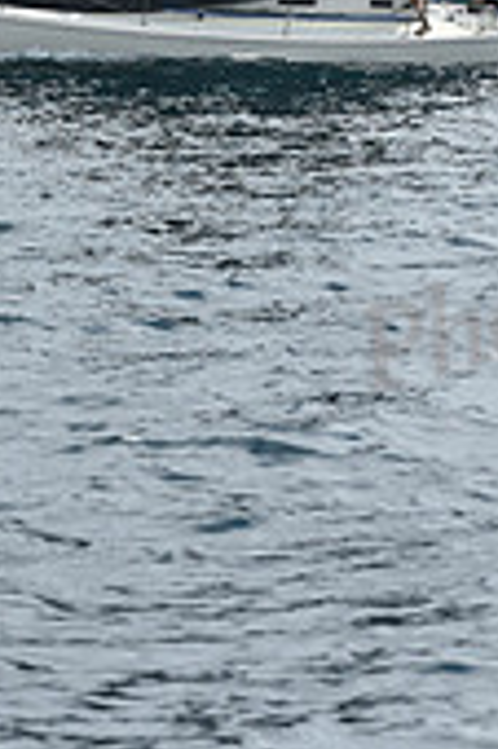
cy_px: -335
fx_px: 7464
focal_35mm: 359
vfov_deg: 5.7
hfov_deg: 3.8
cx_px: 134
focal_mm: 105
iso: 250
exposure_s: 1/800
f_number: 9
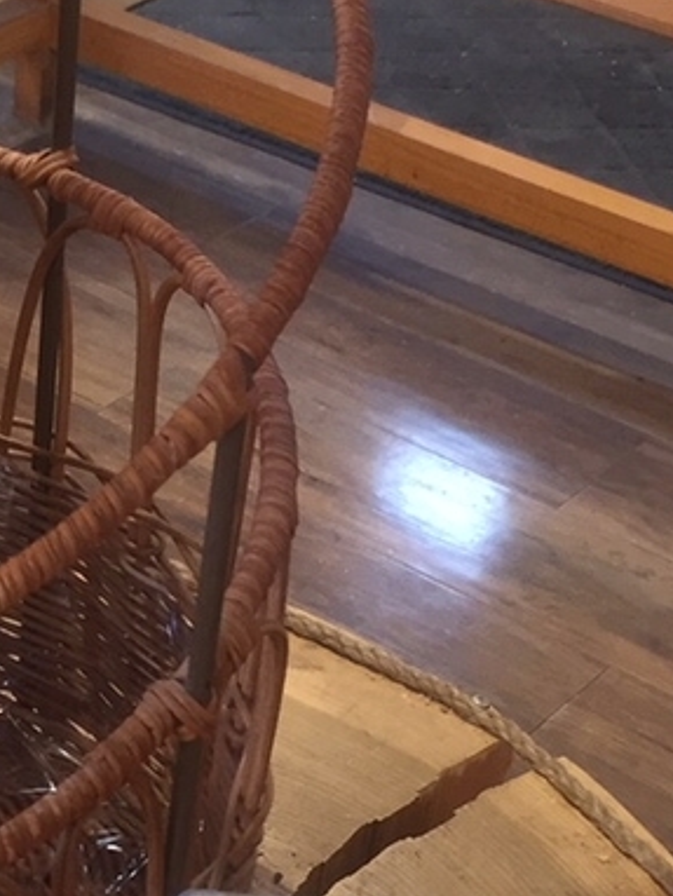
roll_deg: -2.9
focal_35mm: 91
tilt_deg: -36.6
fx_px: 2356
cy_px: 643
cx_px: 30
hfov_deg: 16.0
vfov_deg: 21.4
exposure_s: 1/30
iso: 80
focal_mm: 4.15
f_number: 2.2
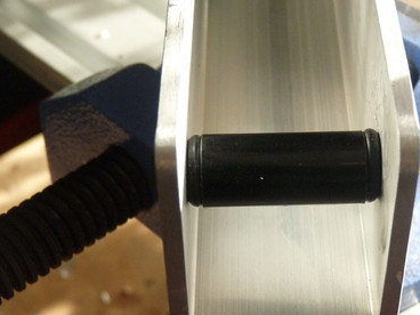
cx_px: 291
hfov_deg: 24.3
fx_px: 971
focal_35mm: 80
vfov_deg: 18.4
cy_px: 163
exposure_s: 1/160
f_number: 3.2
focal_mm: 8.2
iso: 400
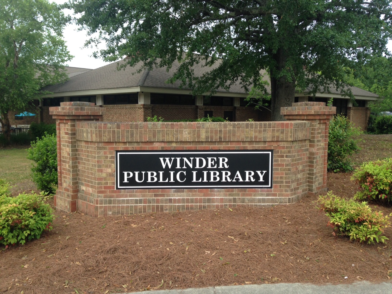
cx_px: 196
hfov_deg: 55.4
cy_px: 147
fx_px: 374
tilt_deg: -5.6
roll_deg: -0.5
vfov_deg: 42.9
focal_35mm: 33
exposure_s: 1/179
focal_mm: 4.12
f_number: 2.4
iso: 50
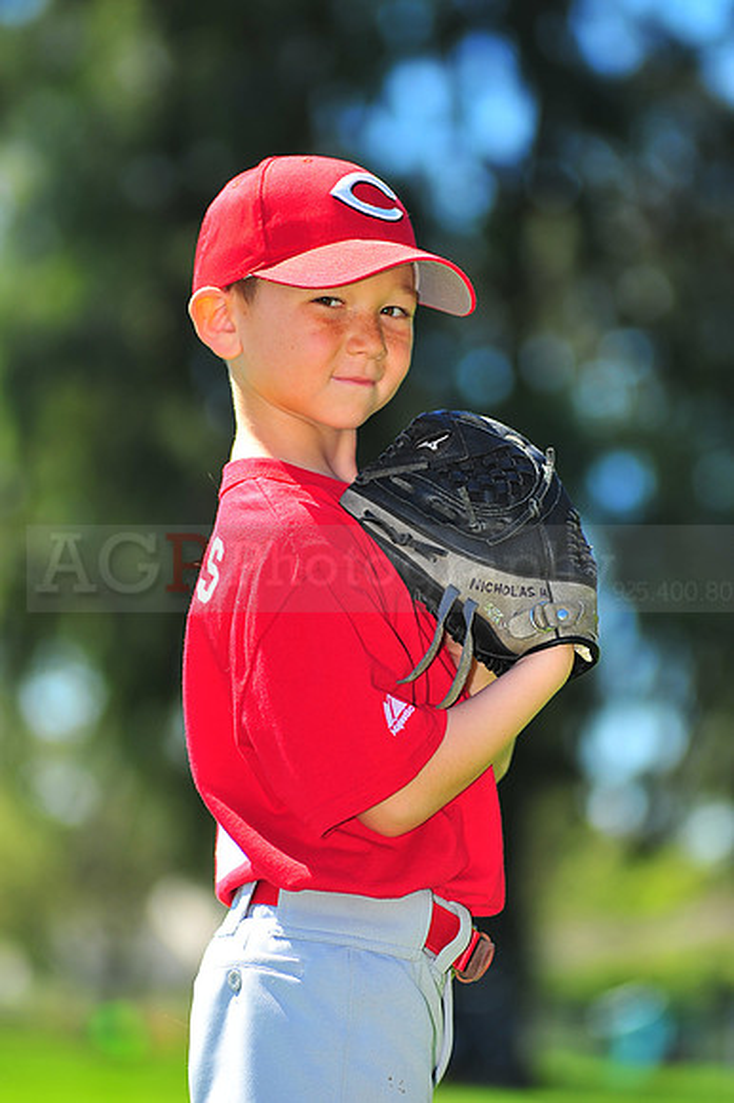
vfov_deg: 11.4
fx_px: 5511
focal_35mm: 180
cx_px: 367
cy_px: 552
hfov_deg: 7.6
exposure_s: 1/800
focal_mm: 180
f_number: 4.5
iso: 200
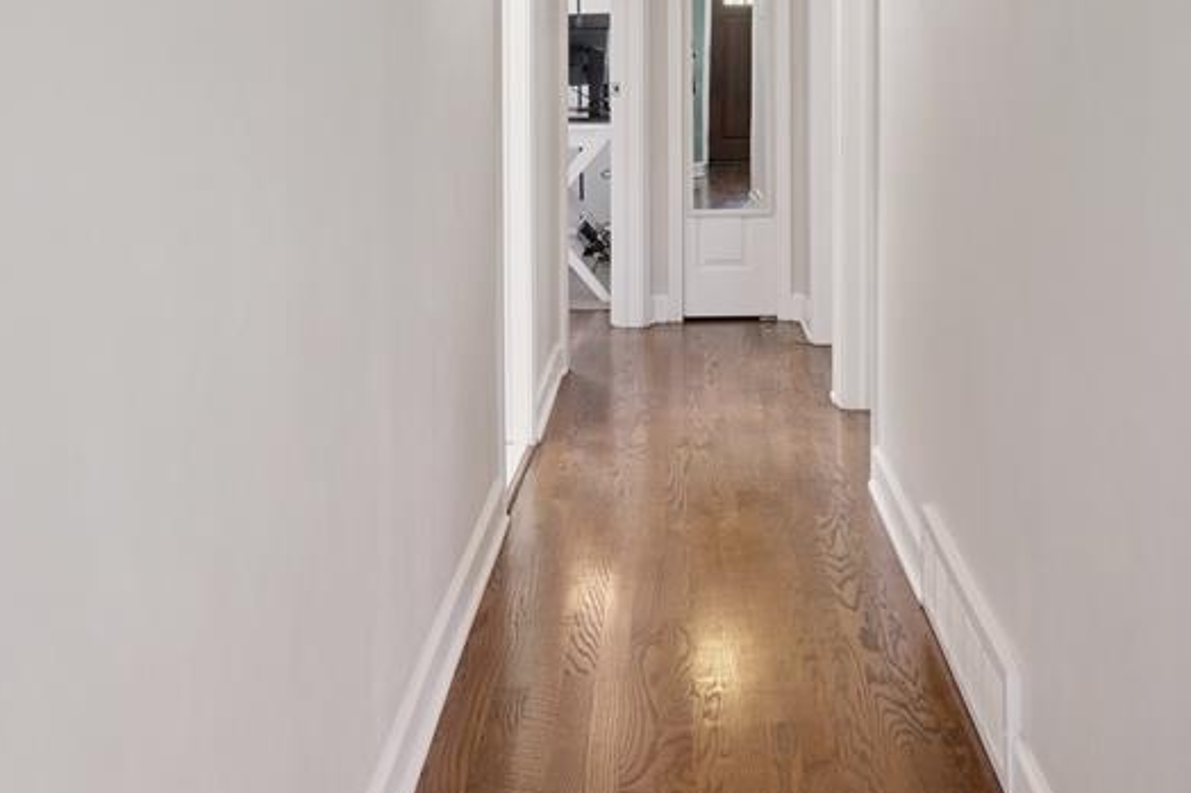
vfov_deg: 29.5
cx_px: 741
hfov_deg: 45.1
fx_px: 1422
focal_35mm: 43
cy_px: 39
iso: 500
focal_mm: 15
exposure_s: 1/30
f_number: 8
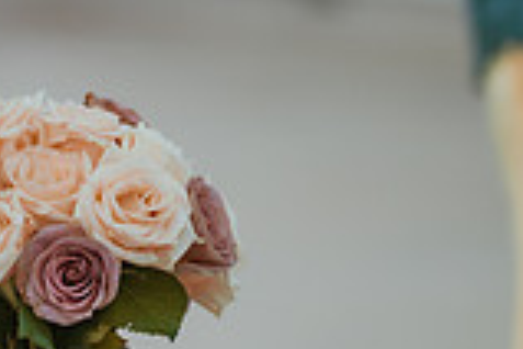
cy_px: 79
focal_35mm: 491
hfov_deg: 4.2
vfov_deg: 2.8
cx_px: -411
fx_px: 7133
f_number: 1.8
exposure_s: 1/2500
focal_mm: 135
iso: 250
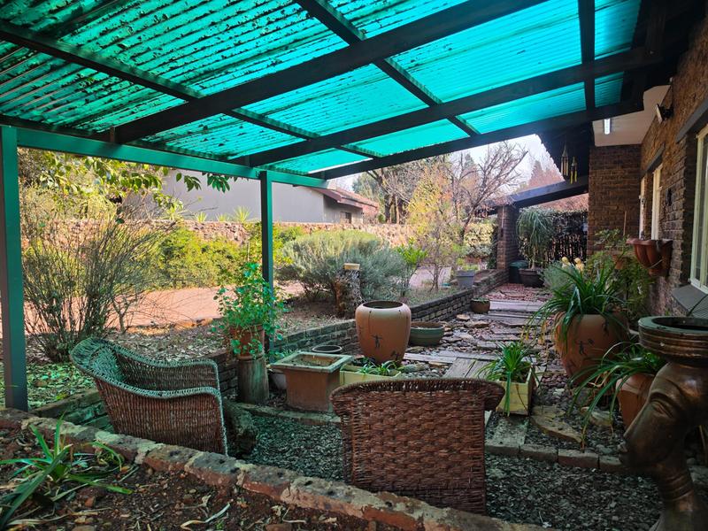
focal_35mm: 23
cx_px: 354
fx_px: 470
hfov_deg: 73.9
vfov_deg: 58.9
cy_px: 266
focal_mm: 6.5
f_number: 1.4
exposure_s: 1/197
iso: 10
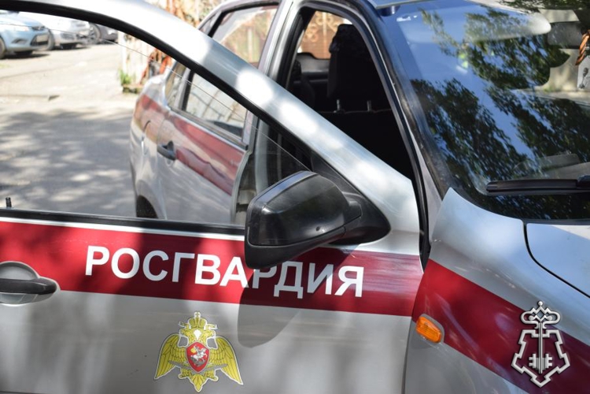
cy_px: 197
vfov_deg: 25.1
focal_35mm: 54
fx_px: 885
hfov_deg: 36.9
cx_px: 295
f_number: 4.8
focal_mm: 36
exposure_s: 1/1000
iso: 640
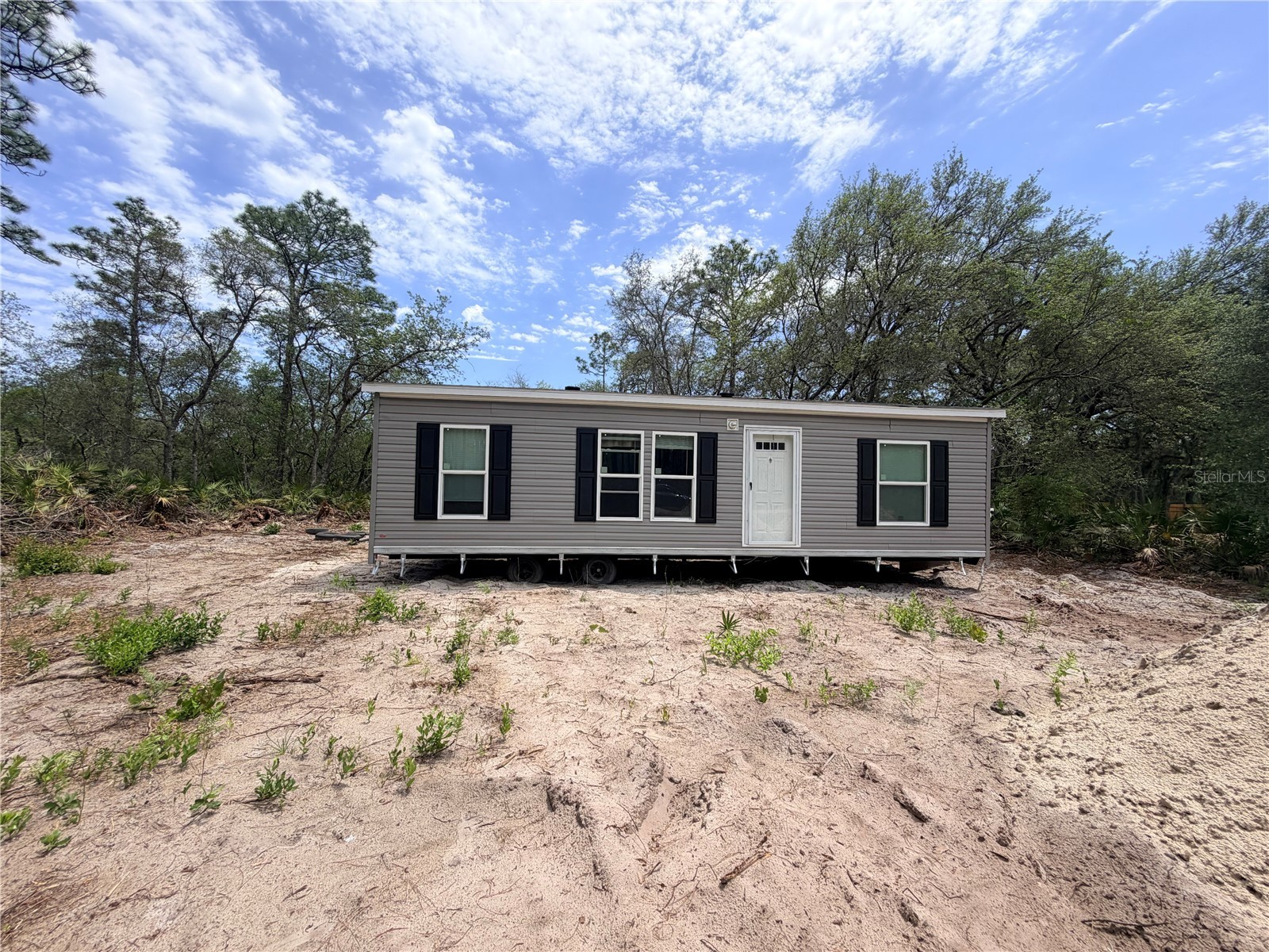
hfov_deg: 102.1
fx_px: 513
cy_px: 476
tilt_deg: +3.1
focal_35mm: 14
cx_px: 634
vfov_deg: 85.7
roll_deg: -1.1
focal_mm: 2.22
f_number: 2.2
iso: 20
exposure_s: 1/770
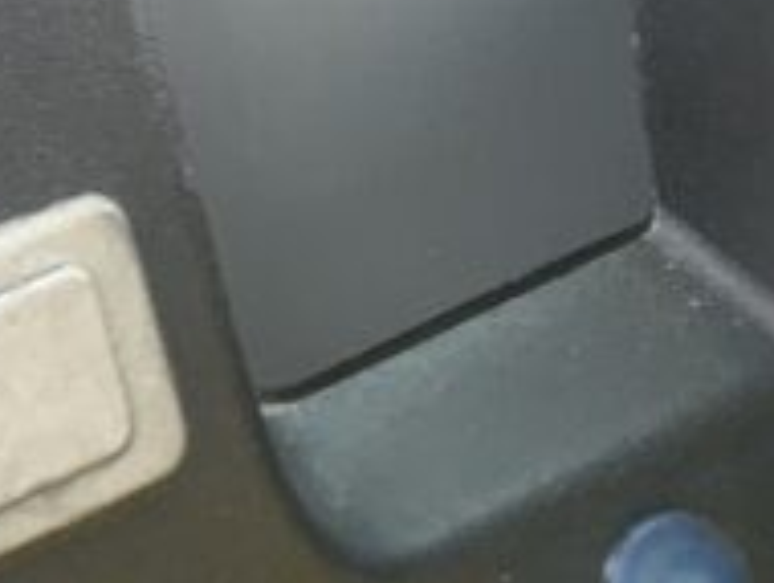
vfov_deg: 9.5
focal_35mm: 156
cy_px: 65
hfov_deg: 12.2
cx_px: -322
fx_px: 3493
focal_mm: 3
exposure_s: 1/137
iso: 16
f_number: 1.8
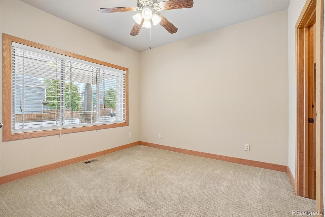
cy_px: 108
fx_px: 135
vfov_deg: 77.3
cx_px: 162
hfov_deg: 100.4
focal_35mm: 15
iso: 400
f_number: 9
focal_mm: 10
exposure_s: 1/13
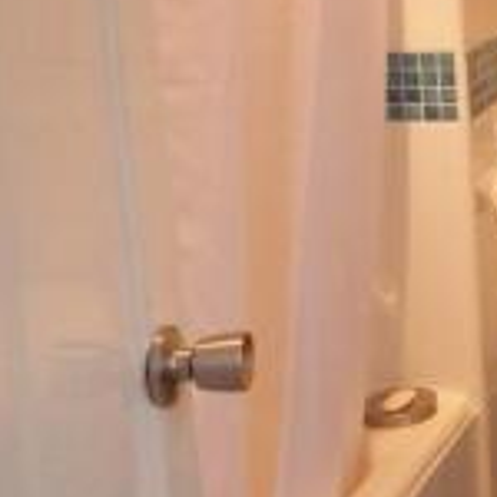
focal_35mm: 86
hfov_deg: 16.5
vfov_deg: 19.9
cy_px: 88
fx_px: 1397
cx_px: 926
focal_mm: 4.5
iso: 280
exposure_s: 1/30
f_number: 3.7
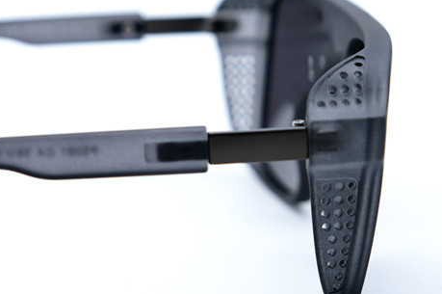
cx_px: 5
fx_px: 1631
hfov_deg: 15.2
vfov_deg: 10.3
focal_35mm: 133
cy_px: 158
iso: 160
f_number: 5.6
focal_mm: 40.7
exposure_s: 1/150
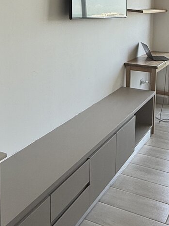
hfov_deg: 30.1
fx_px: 313
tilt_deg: -4.1
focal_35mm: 48
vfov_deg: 37.7
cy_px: 34
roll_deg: -1.8
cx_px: 105
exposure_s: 1/173
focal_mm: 2.22
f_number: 2.2
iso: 64
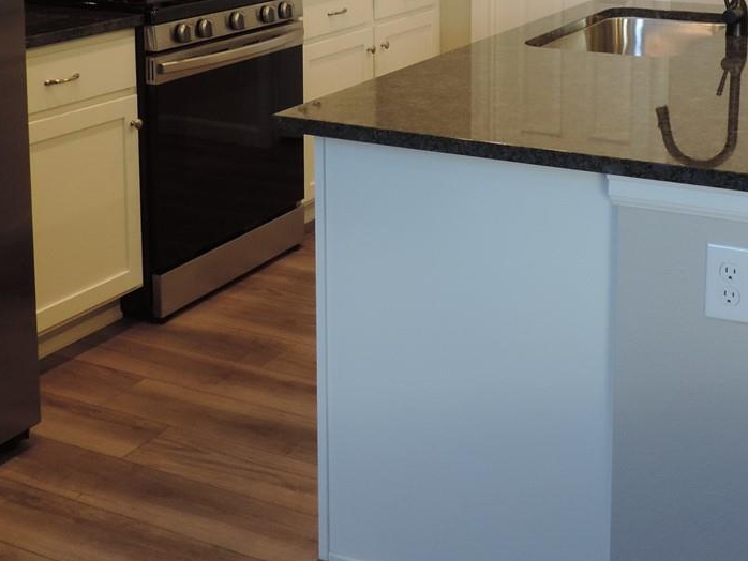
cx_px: 475
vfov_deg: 25.2
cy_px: -7
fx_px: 1189
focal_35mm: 55
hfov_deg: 34.7
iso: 140
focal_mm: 4.3
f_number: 3
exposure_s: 1/30
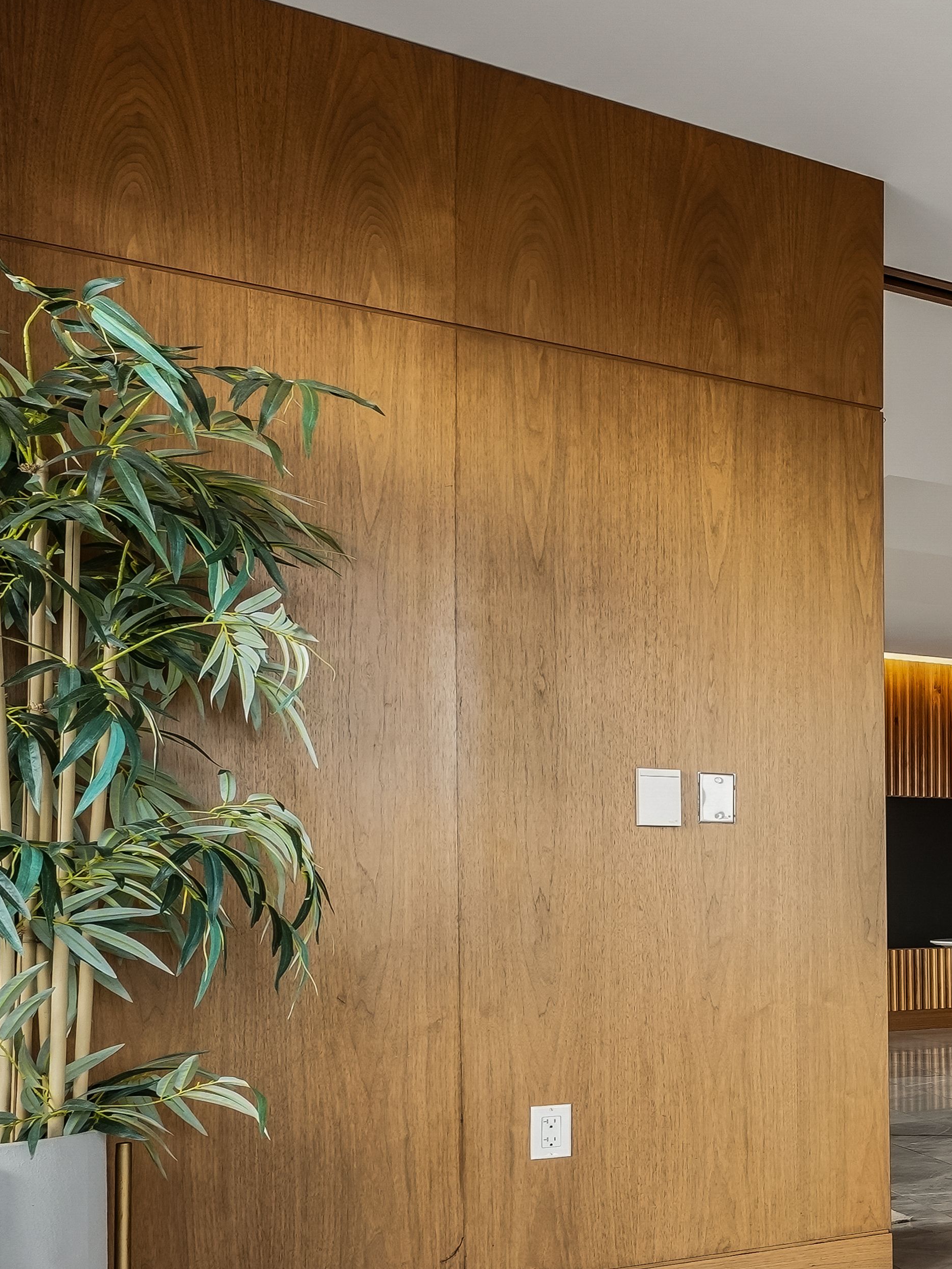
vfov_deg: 48.3
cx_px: 1790
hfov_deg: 21.1
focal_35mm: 38
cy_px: 821
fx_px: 1393
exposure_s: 1/13
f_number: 8
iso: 200
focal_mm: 14
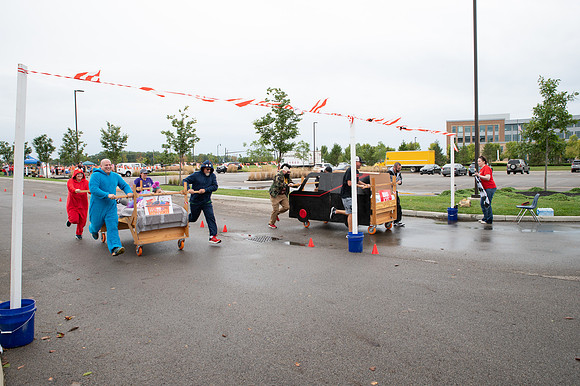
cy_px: 193
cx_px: 290
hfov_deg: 72.7
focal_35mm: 24
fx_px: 394
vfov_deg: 52.2
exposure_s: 1/320
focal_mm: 24
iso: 640
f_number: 7.1
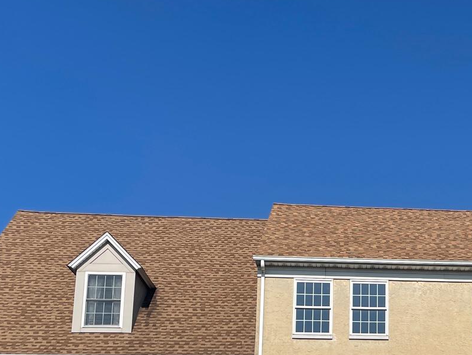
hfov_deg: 28.0
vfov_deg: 21.5
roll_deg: +1.7
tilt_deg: +13.2
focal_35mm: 66
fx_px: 900
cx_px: 449
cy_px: 347
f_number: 1.6
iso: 32
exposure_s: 1/7299
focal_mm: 4.2
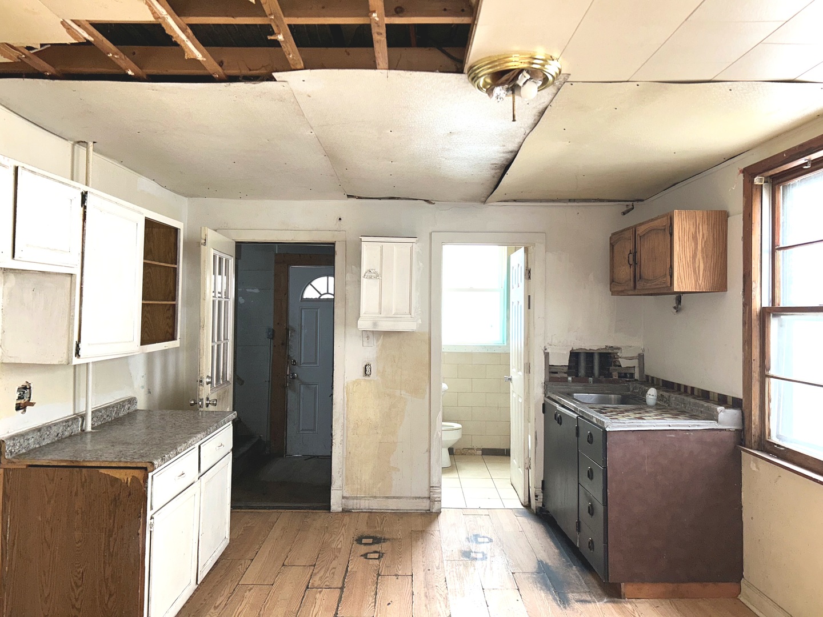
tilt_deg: +1.1
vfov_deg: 53.1
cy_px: 308
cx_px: 412
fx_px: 618
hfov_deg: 67.3
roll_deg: +0.7
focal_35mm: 26
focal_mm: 5.7
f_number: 1.5
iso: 32
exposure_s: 1/220
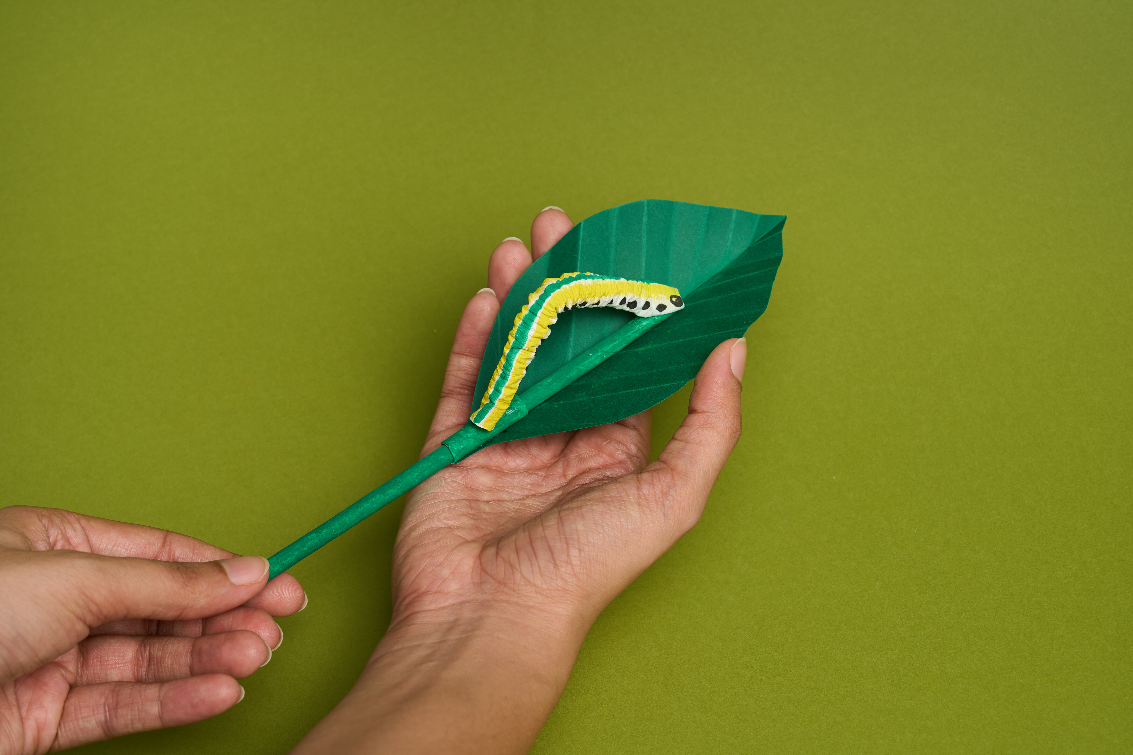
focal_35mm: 69
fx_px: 2171
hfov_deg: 29.2
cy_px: 378
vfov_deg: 19.7
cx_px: 566
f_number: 11
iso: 125
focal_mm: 69
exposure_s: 1/100
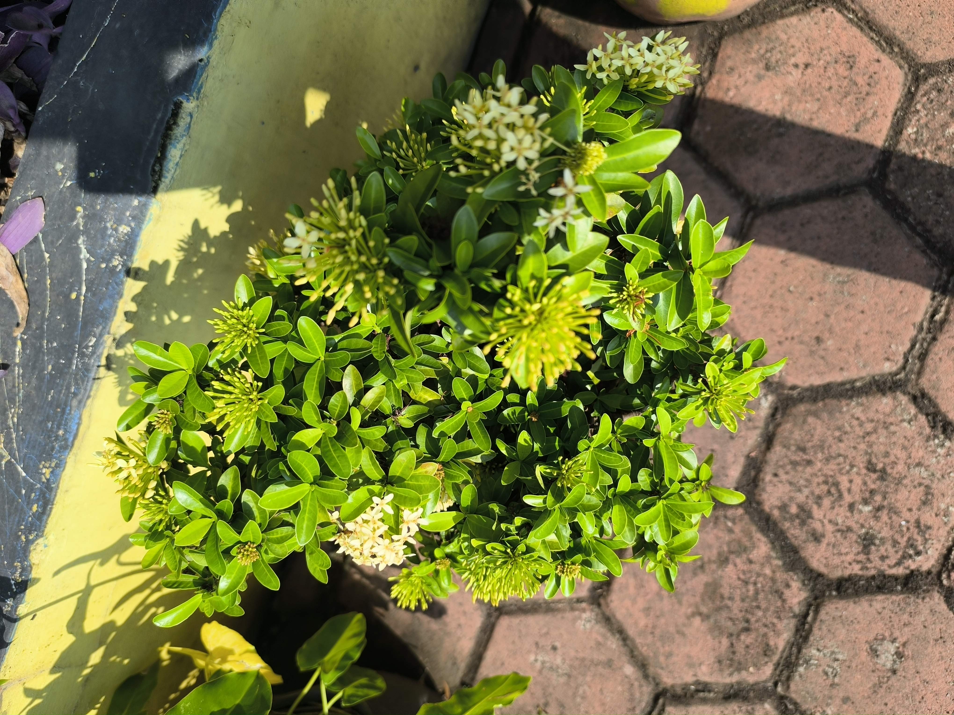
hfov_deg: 73.9
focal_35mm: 23
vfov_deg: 58.9
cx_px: 477
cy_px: 358
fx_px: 634
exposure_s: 1/935
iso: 50
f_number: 1.65
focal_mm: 6.14
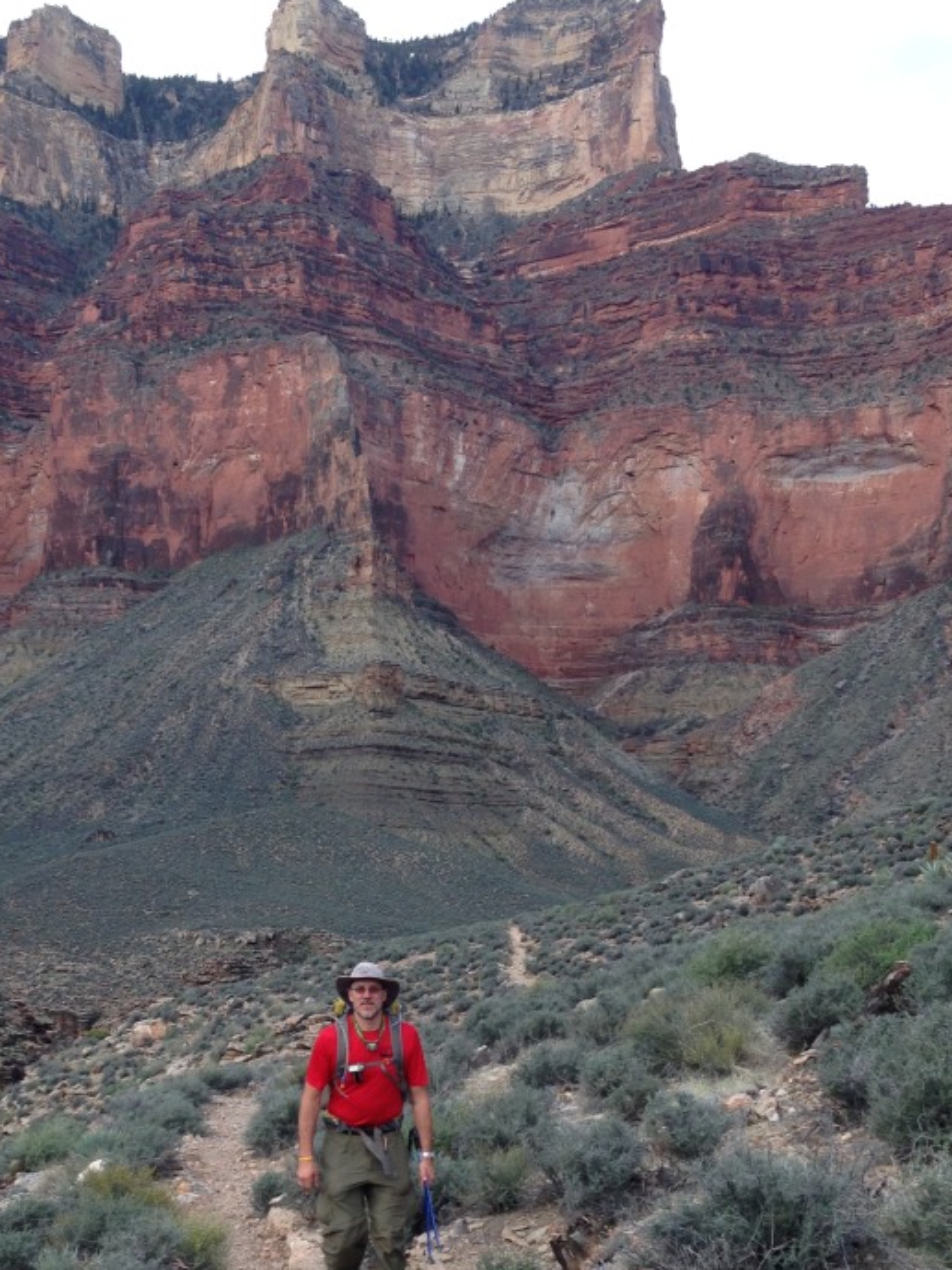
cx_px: 311
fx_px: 1871
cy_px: 791
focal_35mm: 51
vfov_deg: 37.3
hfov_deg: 28.3
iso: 50
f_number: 2.4
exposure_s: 1/201
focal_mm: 4.12
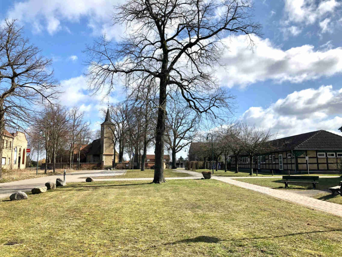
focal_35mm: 28
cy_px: 128
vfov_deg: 49.7
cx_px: 171
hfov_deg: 63.4
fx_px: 277
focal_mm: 4
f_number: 1.8
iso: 20
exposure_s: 1/1473
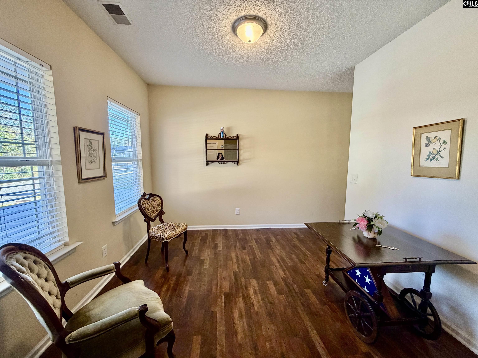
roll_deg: +0.3
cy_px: 179
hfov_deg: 102.1
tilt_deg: -6.4
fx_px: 193
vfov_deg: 85.7
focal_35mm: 14
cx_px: 239
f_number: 2.2
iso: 200
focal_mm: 2.22
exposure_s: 1/60
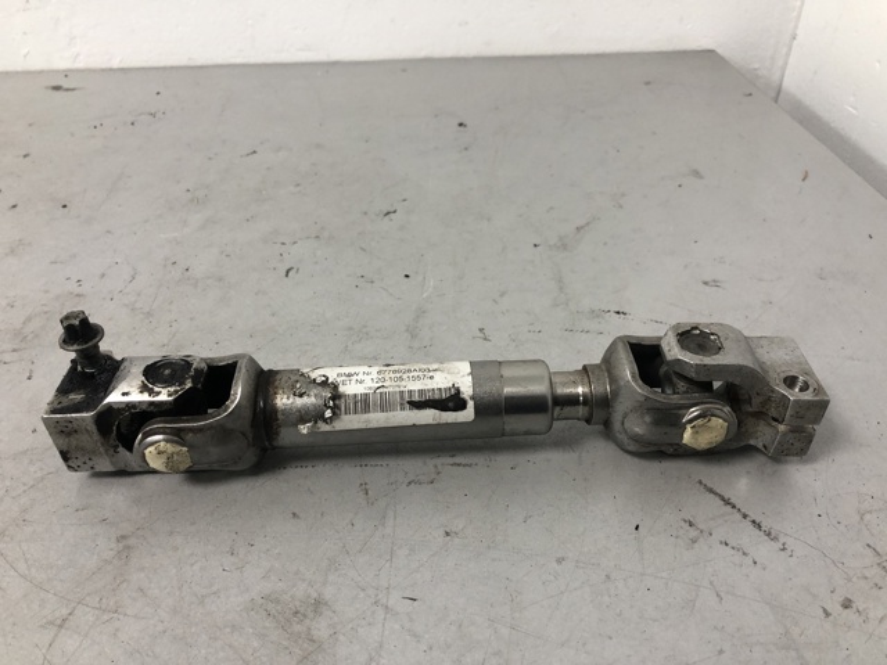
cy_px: 332
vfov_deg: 49.7
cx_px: 444
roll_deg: +2.6
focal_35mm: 28
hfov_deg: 63.4
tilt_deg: -39.7
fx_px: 717
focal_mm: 4
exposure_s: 1/25
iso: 40
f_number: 1.8
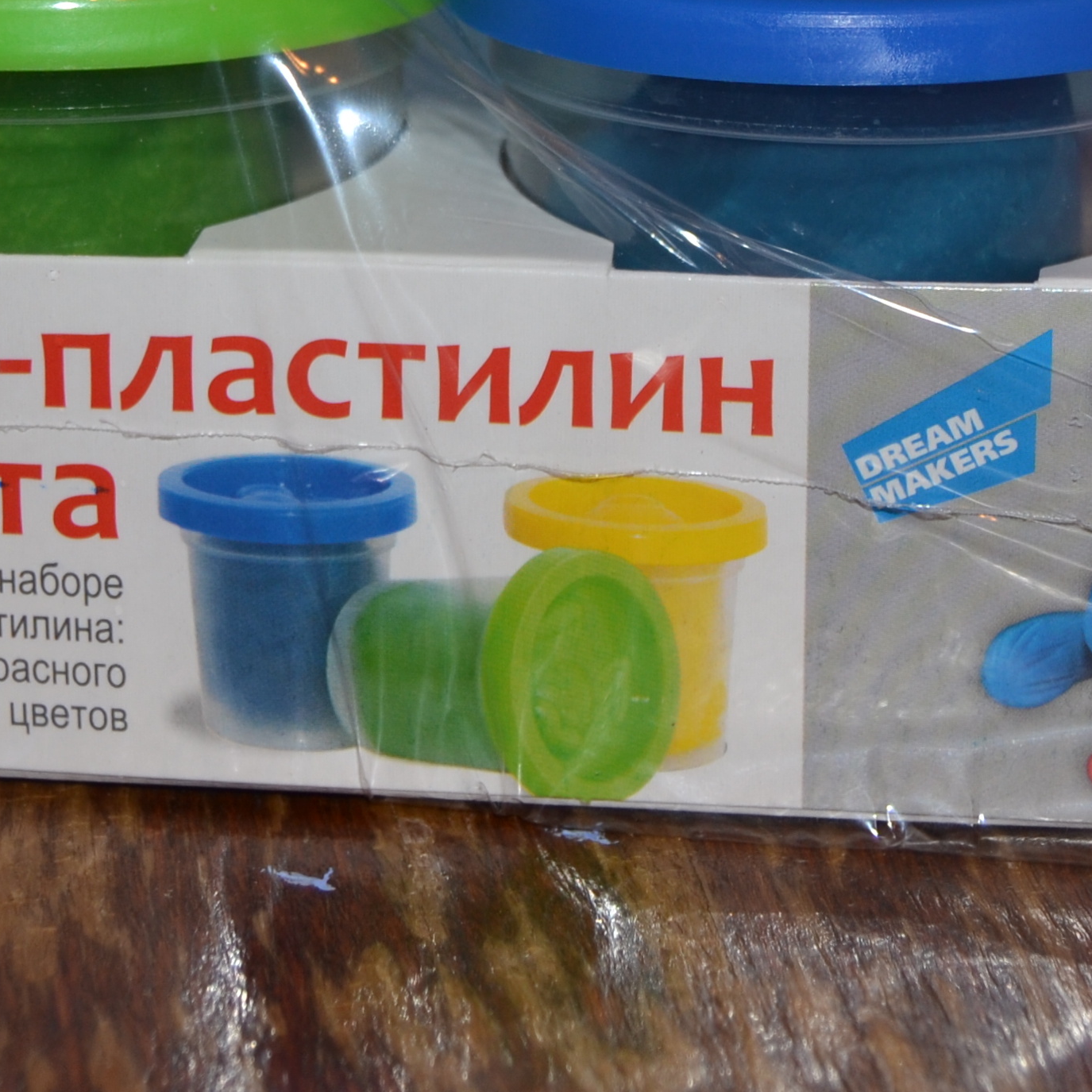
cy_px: -1
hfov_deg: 18.5
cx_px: 633
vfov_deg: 18.0
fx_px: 3355
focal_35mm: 94
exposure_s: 1/60
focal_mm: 22
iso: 200
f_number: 3.5
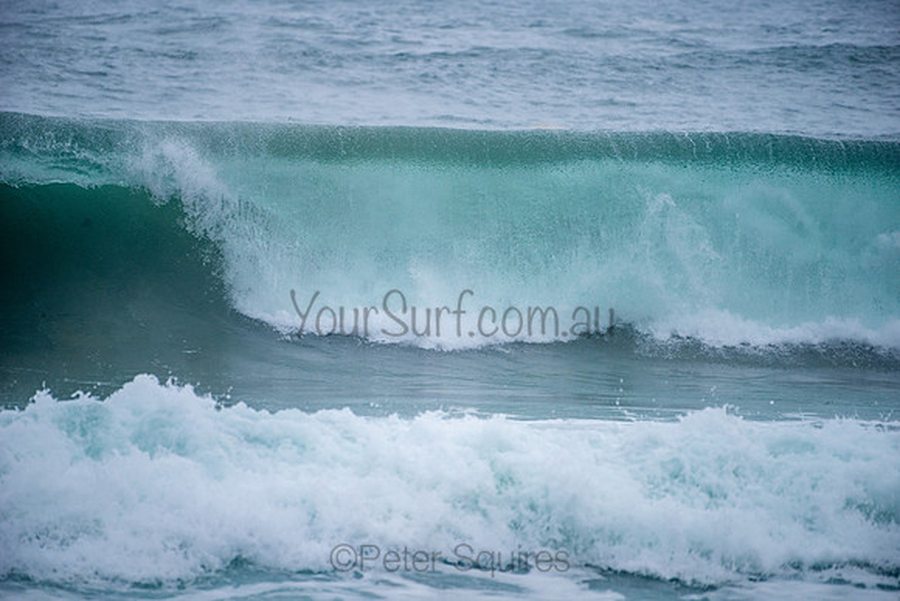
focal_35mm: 500
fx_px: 12502
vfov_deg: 2.8
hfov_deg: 4.1
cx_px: 450
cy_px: 300
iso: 280
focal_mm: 500
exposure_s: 1/1000
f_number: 5.6
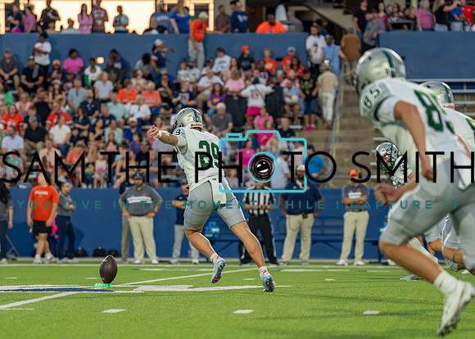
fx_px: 2917
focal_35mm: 216
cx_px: 186
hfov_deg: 9.3
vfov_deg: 6.6
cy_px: 235
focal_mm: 137
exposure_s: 1/1250
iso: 1250
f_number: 2.8
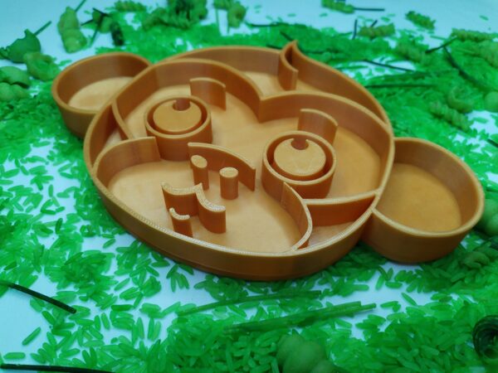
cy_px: 186
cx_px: 249
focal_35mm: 26
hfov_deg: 67.3
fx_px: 374
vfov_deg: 53.1
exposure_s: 1/100
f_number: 1.8
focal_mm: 4.75
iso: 287
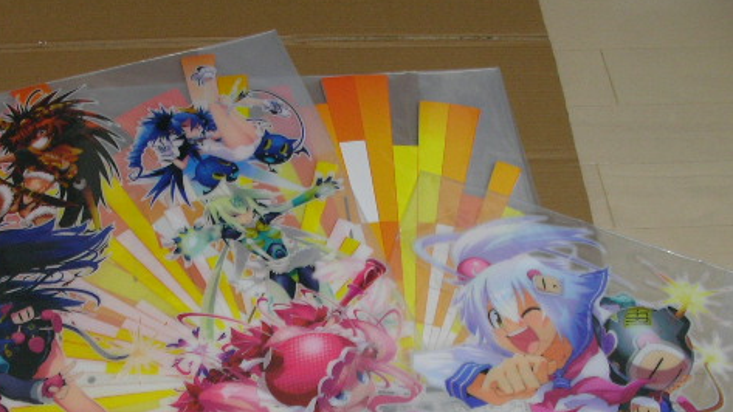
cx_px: 253
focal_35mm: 56
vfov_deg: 21.2
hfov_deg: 36.9
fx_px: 1088
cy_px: 325
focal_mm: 5.8
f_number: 3.5
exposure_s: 1/3.2
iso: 100
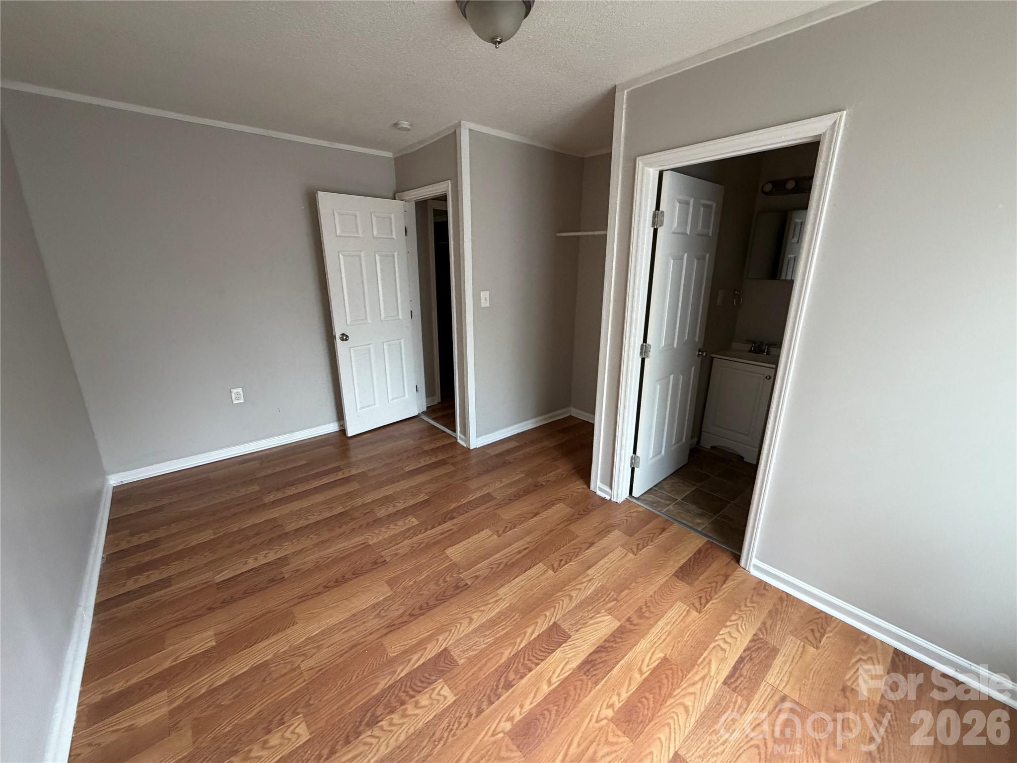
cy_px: 382
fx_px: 411
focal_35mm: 14
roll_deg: +0.8
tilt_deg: -16.1
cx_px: 508
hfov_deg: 102.1
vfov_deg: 85.7
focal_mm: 2.22
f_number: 2.2
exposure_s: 1/114
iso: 320
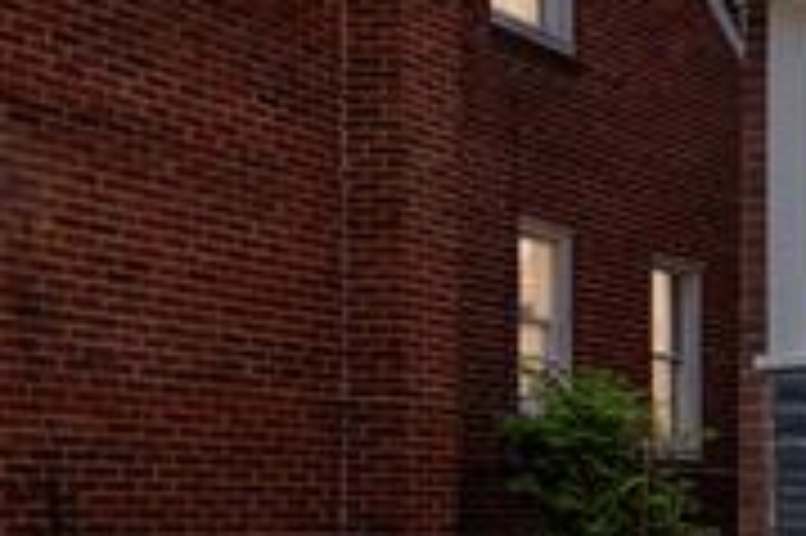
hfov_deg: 15.8
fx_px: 1924
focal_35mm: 86
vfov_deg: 15.5
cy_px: 586
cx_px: 1801
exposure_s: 1/800
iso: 400
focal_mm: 15
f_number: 10
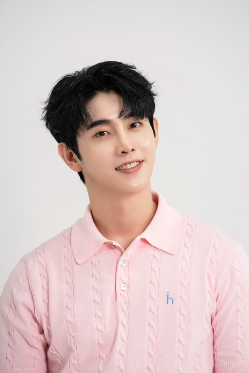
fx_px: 1888
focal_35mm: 182
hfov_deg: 7.5
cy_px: 186
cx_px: 124
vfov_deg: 11.3
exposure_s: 1/160
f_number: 4.5
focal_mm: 182
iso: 100
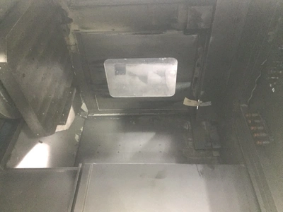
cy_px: 106
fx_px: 237
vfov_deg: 48.2
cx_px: 142
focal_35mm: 29
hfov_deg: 61.7
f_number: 2.2
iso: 1250
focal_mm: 4.15
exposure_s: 1/15
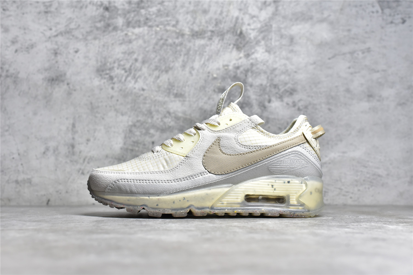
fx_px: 574
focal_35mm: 50
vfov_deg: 27.0
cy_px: 138
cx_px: 206
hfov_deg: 39.6
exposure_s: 1/160
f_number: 7.1
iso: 1250
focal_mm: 50
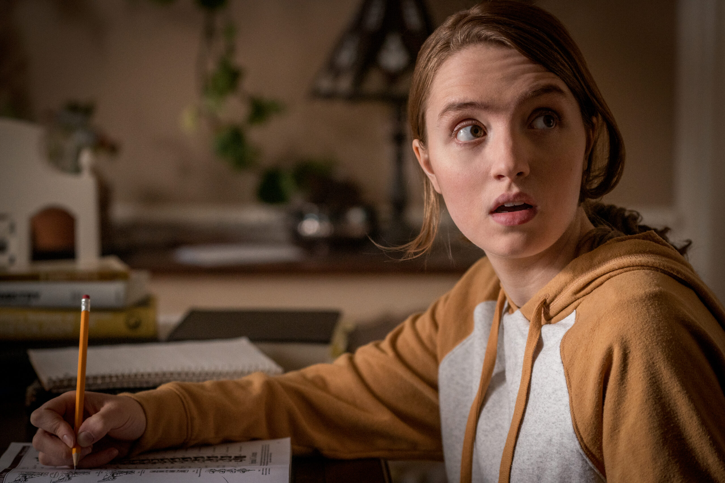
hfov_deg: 21.0
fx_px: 1953
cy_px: 242
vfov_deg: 14.1
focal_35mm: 97
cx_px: 362
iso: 3200
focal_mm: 97
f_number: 4
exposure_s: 1/640
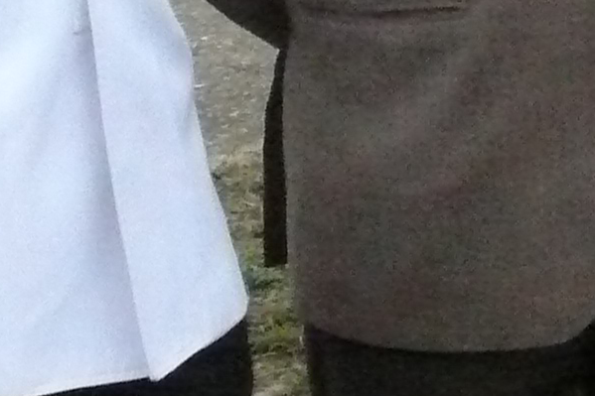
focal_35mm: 228
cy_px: -281
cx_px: 1417
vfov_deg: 5.9
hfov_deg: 8.3
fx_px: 3767
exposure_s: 1/500
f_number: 5.6
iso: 800
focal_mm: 7.6
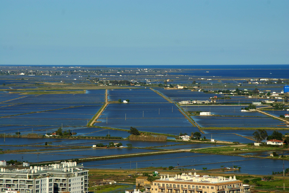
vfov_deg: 8.7
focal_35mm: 158
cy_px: 96
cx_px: 144
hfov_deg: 13.0
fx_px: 1266
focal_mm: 105
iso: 100
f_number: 10
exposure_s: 1/320
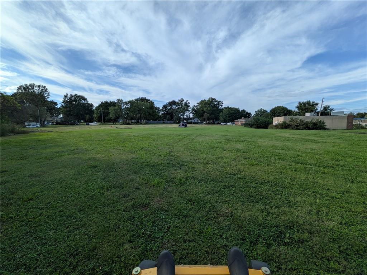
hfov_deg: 102.1
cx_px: 184
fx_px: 148
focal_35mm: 14
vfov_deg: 85.7
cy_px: 138
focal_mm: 1.83
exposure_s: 1/2404
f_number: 2.2
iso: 46
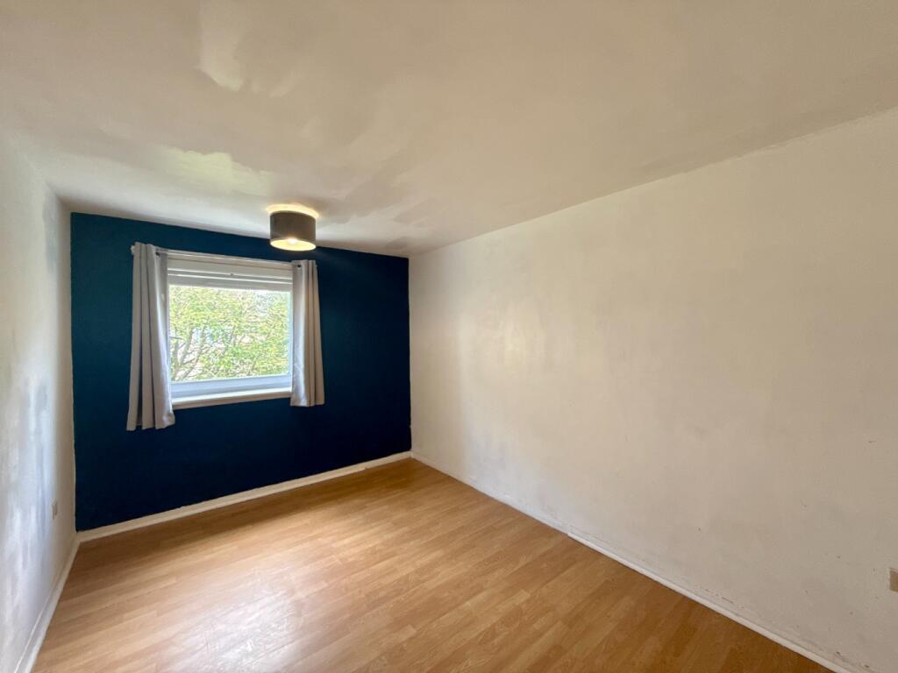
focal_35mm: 14
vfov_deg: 85.7
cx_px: 449
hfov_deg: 102.1
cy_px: 336
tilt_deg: -0.4
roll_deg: +0.0
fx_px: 363
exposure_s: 1/99
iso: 320
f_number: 2.2
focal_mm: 2.22
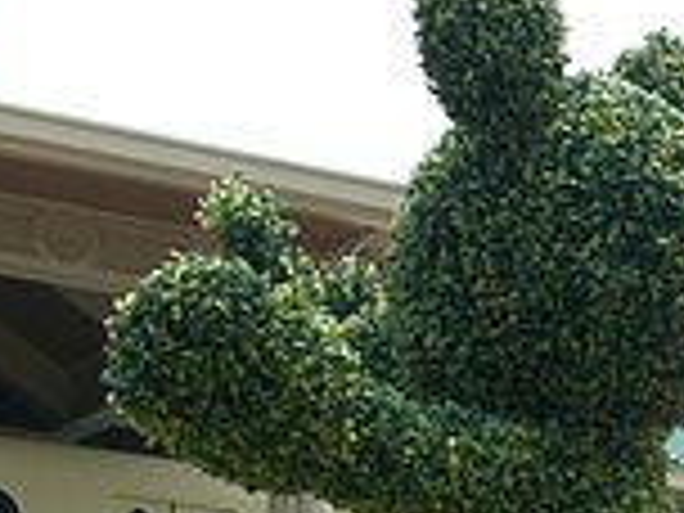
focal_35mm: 185
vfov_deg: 7.9
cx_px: 1107
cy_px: 698
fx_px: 3656
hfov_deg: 10.2
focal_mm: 11.5
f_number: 6.8
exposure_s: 1/320
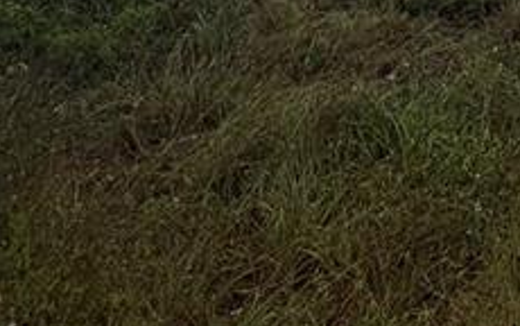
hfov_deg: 26.9
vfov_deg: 14.6
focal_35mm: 66
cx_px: 647
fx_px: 936
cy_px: -405
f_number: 2.2
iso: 40
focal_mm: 2.22
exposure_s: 1/510
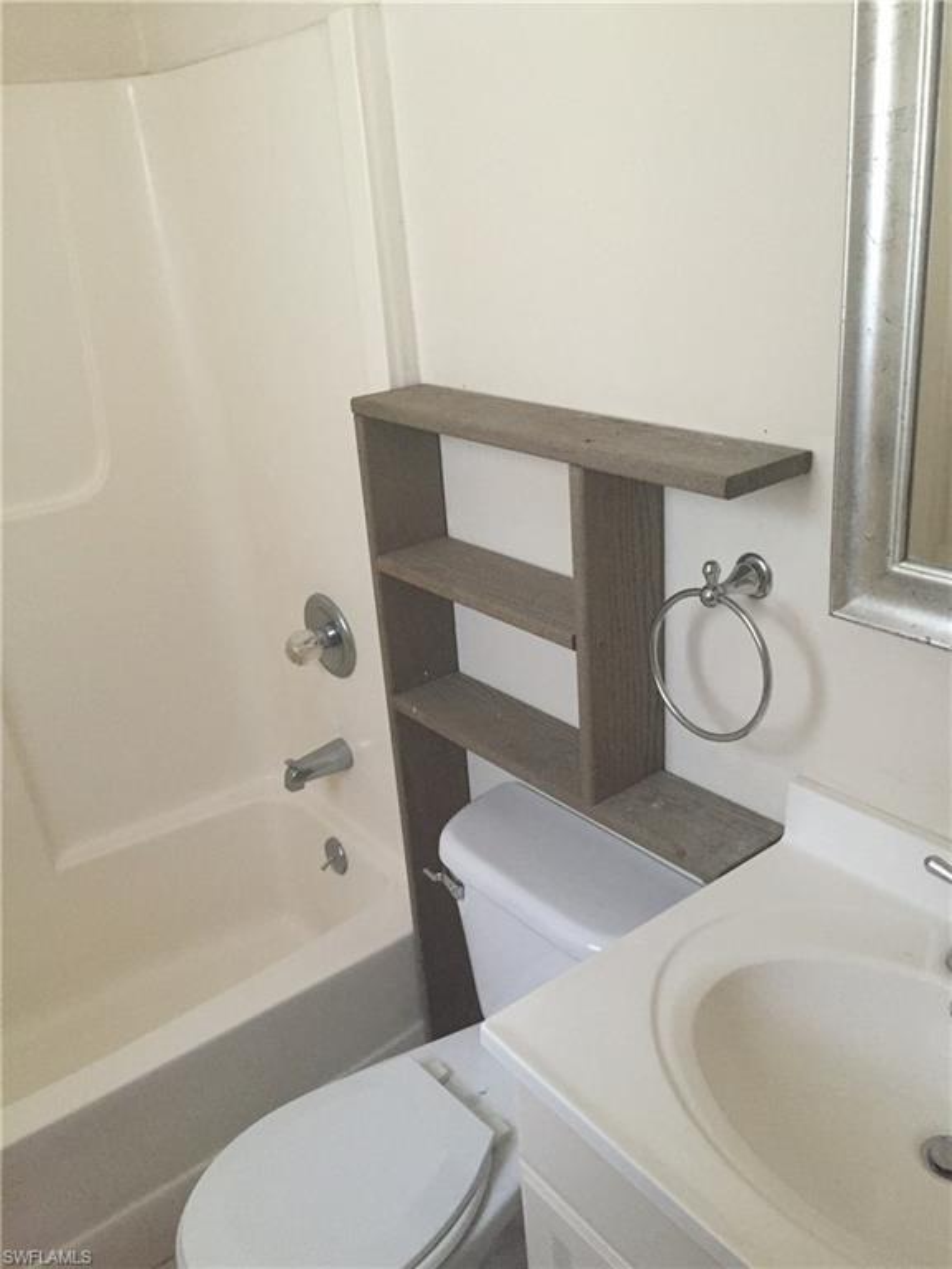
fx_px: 1063
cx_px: 476
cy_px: 634
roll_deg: +4.9
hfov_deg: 48.2
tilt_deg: -24.4
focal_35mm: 29
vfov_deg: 61.7
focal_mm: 4.15
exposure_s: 1/30
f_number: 2.2
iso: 250
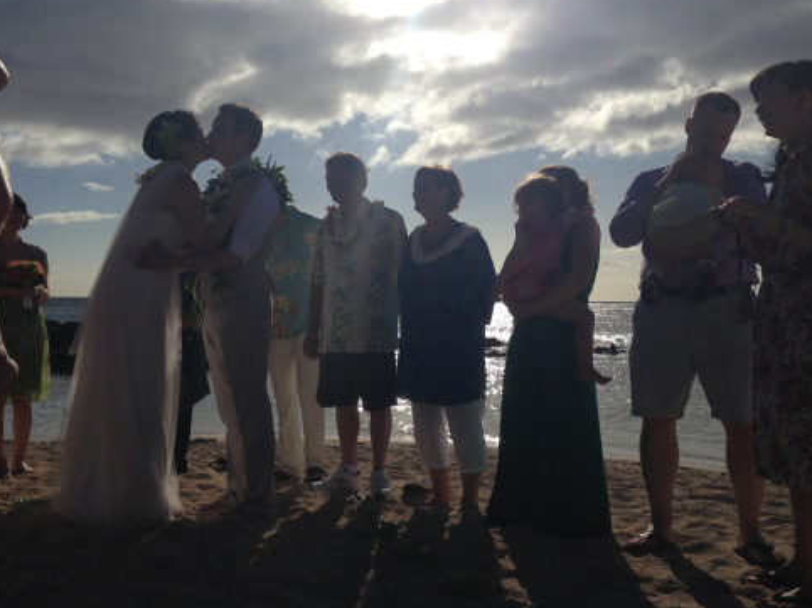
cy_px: 278
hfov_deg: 46.7
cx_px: 350
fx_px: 938
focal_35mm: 40
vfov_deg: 35.9
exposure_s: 1/7752
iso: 50
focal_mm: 4.12
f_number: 2.4
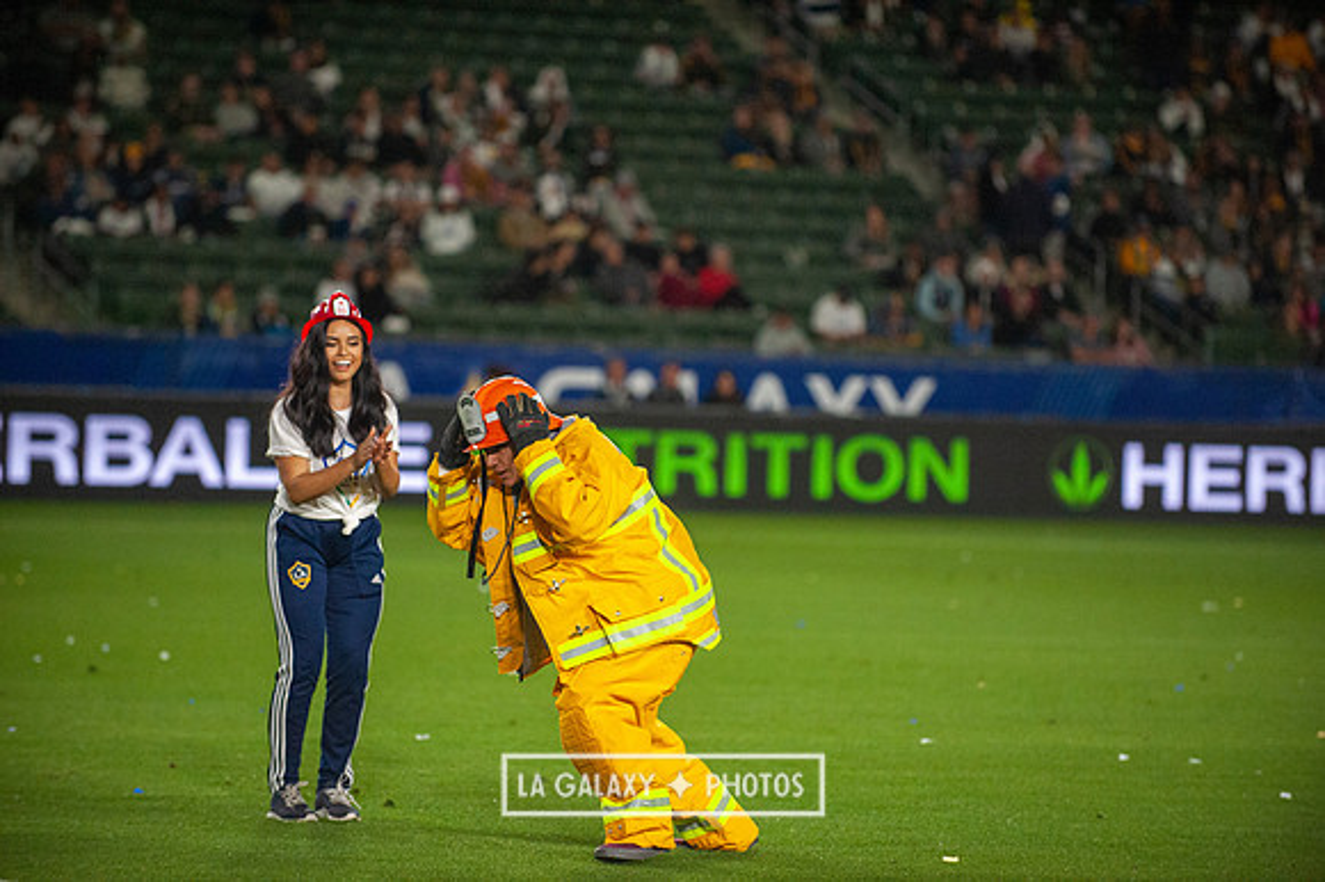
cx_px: 662
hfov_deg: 11.8
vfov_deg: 7.8
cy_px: 441
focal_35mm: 175
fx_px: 6437
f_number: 2.8
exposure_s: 1/2500
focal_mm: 175
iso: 3200
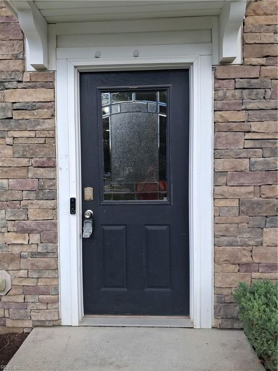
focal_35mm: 27
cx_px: 139
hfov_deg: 51.3
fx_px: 289
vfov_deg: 65.3
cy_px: 186
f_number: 1.8
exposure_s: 1/120
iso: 20
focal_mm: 4
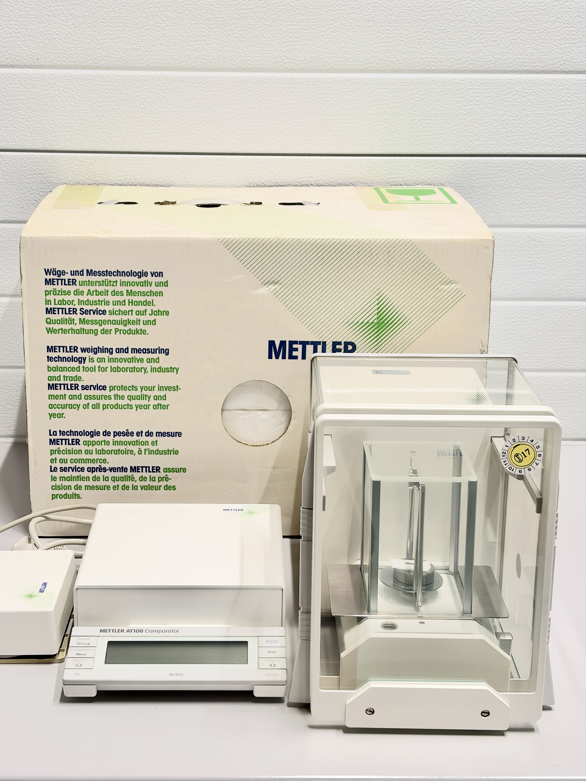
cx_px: 258
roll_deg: -0.2
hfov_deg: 24.8
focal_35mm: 59
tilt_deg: -15.9
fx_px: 1332
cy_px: 341
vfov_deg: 32.7
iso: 64
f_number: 1.6
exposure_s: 1/50
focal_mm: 5.96
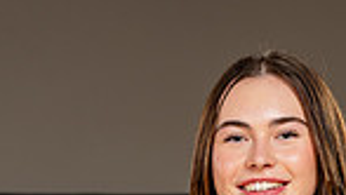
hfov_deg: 10.7
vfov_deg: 5.8
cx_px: 217
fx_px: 1855
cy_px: 503
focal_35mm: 202
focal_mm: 63
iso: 200
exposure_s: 1/250
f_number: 5.6
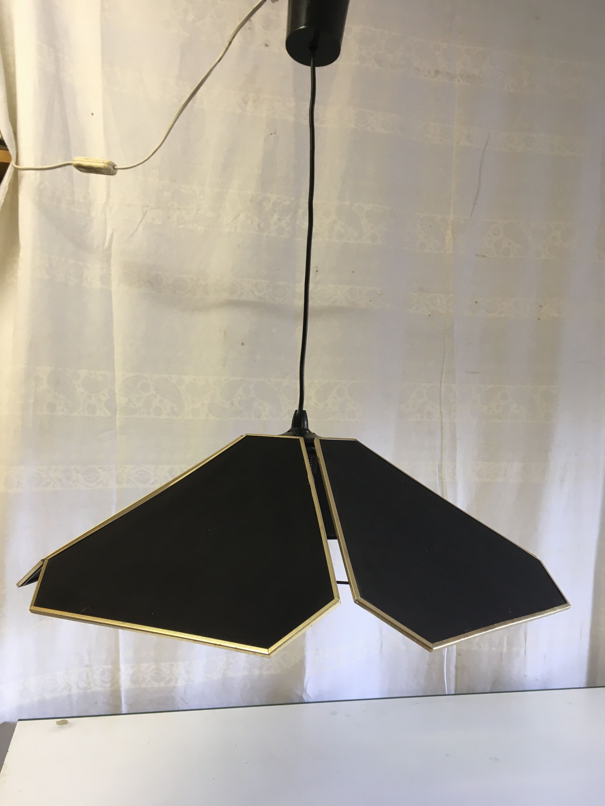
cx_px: 302
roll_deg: -1.1
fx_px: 676
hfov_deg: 48.2
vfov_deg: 61.7
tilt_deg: +0.2
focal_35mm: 29
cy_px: 403
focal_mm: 4.15
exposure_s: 1/33
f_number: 2.2
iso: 64
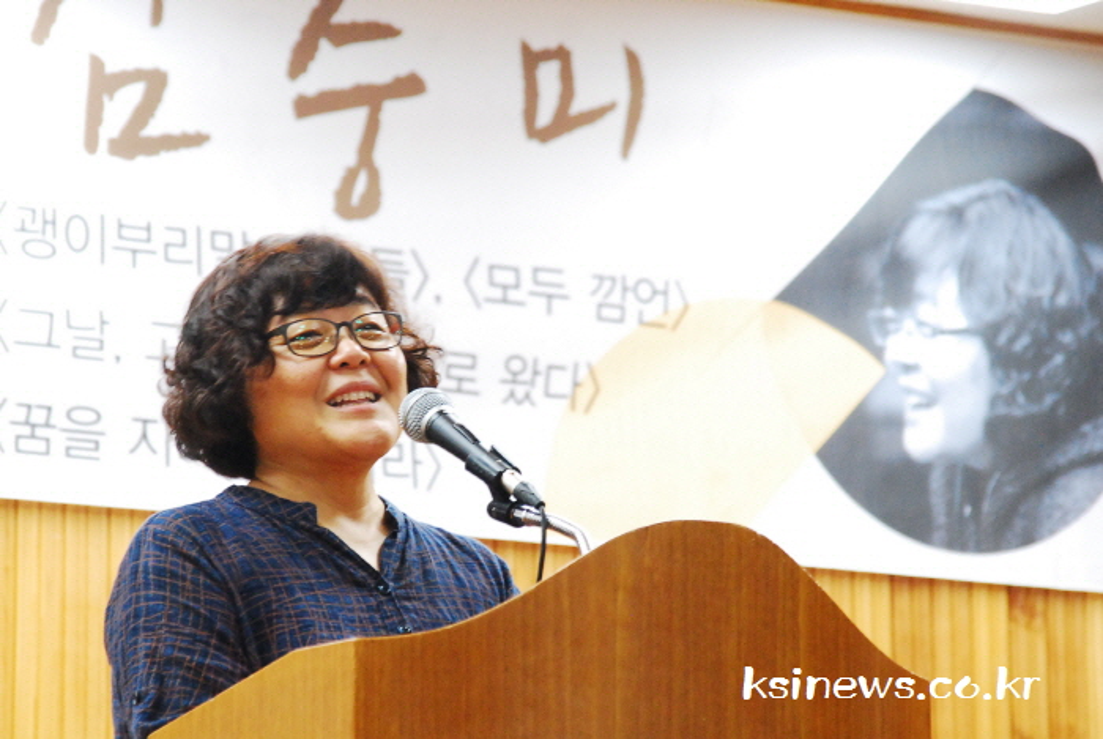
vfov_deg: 8.3
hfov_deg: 12.4
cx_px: 552
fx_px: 5063
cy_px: 370
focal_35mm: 165
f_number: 5.6
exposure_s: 1/50
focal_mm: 110
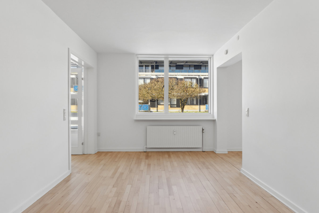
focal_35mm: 21
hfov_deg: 81.2
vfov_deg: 59.5
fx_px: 186
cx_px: 160
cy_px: 106
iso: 200
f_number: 8
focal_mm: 14
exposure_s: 1/50
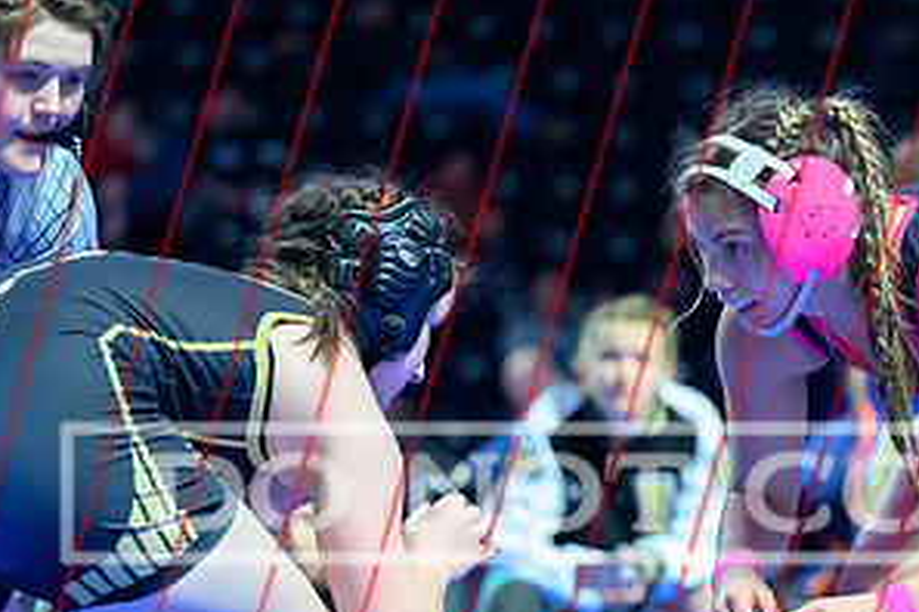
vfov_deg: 4.8
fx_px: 7249
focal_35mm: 284
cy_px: 651
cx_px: 829
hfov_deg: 7.2
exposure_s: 1/640
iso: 4000
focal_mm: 105
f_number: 2.8
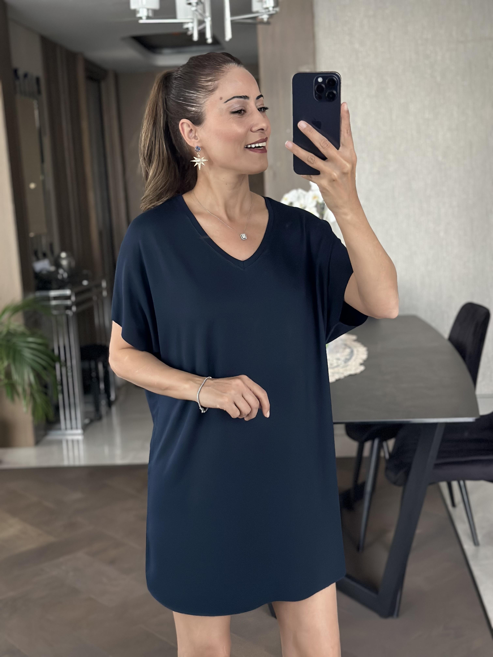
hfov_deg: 30.3
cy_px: 328
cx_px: 246
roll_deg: +3.4
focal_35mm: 48
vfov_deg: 39.7
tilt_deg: -19.6
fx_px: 911
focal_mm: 6.86
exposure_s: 1/40
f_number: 1.78
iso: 500
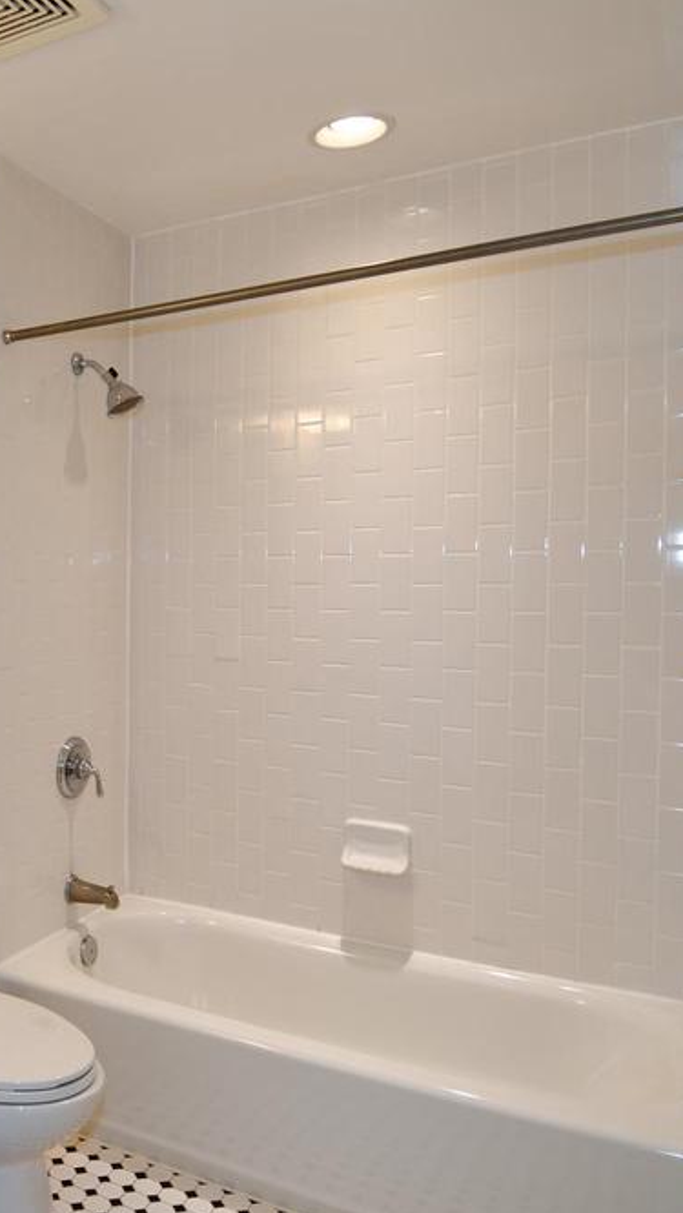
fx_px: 933
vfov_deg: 66.1
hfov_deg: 34.3
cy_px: 604
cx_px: -82
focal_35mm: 29
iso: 200
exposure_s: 1/60
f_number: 4
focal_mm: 12
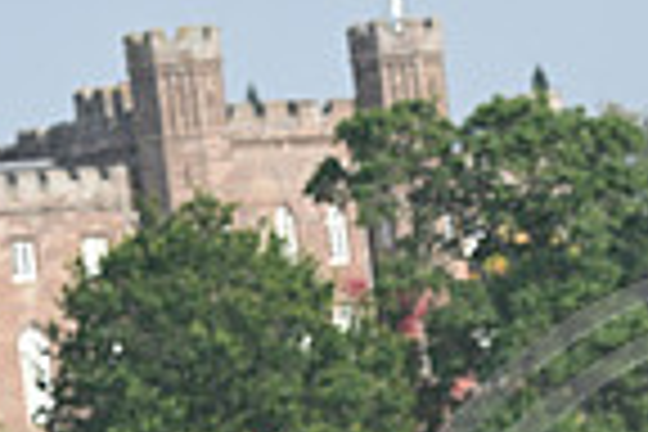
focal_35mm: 685
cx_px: 765
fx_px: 12329
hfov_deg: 3.0
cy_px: 646
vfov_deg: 2.0
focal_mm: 170
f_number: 4.8
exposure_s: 1/1250
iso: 360
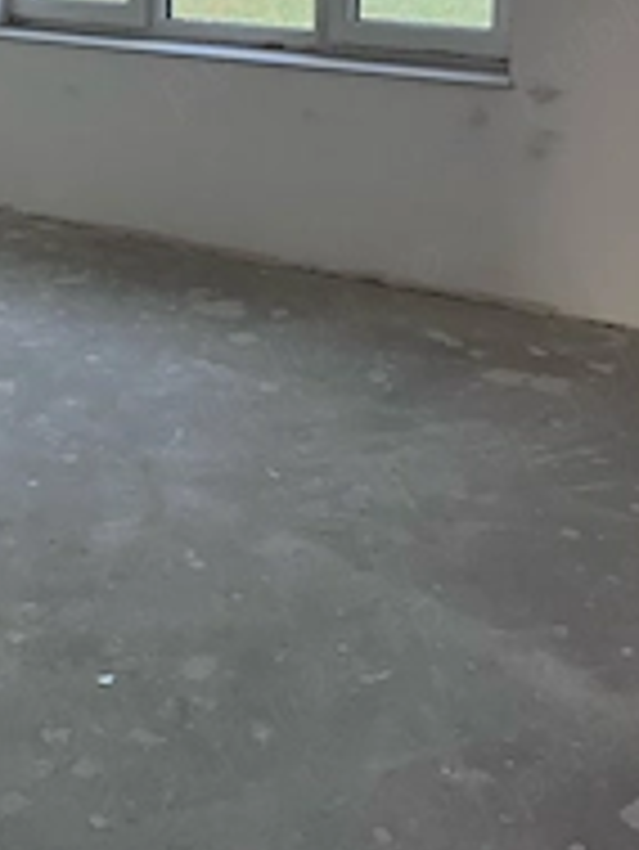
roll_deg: +0.4
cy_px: 54
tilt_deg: -7.7
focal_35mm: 55
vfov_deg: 32.8
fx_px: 1352
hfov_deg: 25.6
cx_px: 40
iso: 125
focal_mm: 5.1
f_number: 1.6
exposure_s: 1/85
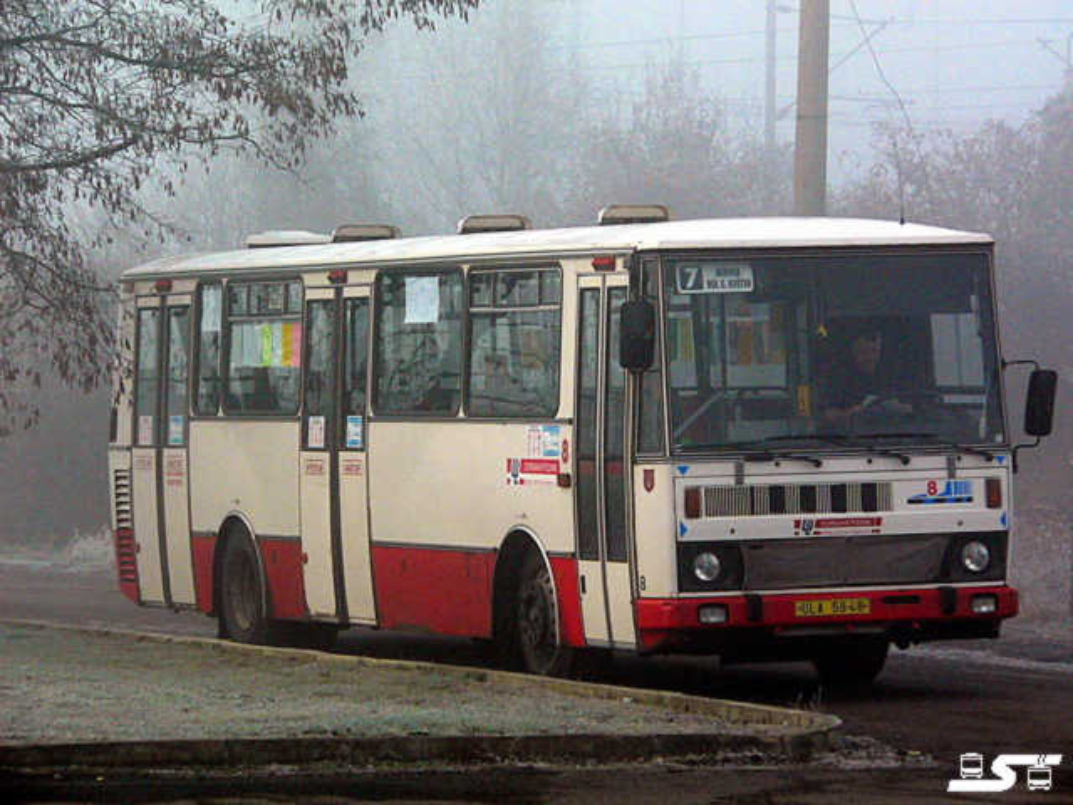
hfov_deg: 9.4
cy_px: 402
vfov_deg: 7.0
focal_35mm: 211
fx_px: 6540
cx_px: 536
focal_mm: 27.8
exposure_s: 1/400
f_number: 4
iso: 200
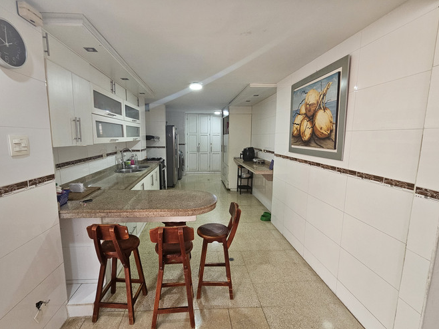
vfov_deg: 81.7
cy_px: 164
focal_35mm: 15
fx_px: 190
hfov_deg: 98.1
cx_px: 207
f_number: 2.2
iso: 250
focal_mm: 2.2
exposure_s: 1/60
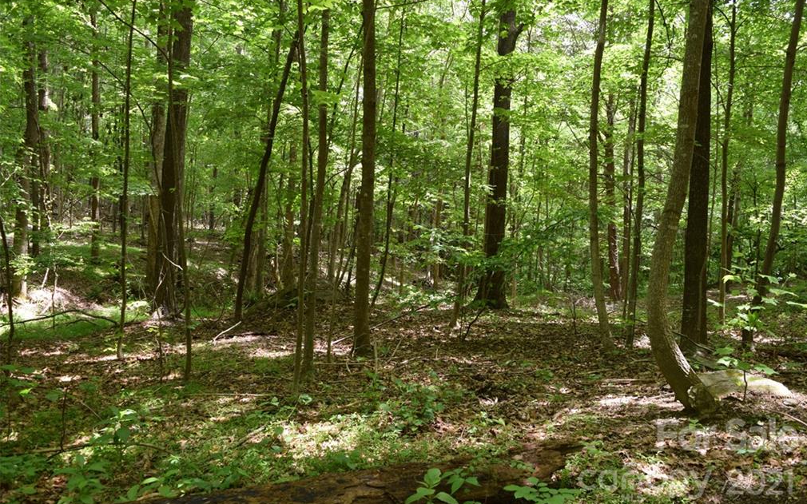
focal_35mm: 31
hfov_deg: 61.2
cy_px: 262
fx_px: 682
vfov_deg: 40.6
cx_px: 408
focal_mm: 20
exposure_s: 1/100
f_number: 5
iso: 400
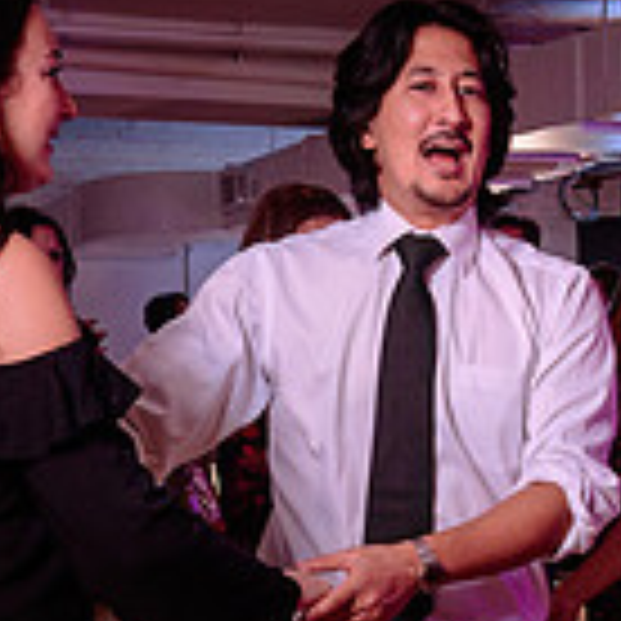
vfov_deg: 15.4
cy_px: 550
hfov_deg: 15.2
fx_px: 2273
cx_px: 651
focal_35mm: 112
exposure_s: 1/125
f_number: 3.5
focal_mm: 26
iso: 1000
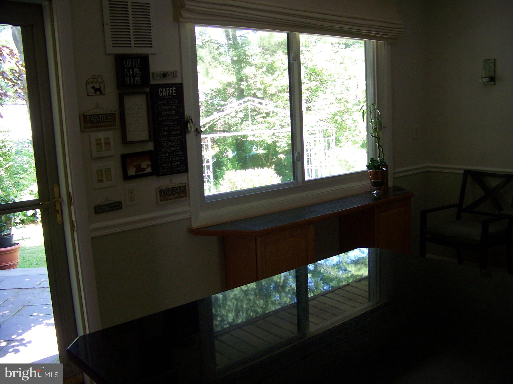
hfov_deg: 51.4
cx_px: 256
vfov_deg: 39.7
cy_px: 192
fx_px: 534
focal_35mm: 36
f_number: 2.8
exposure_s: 1/30
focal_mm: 5.85
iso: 100
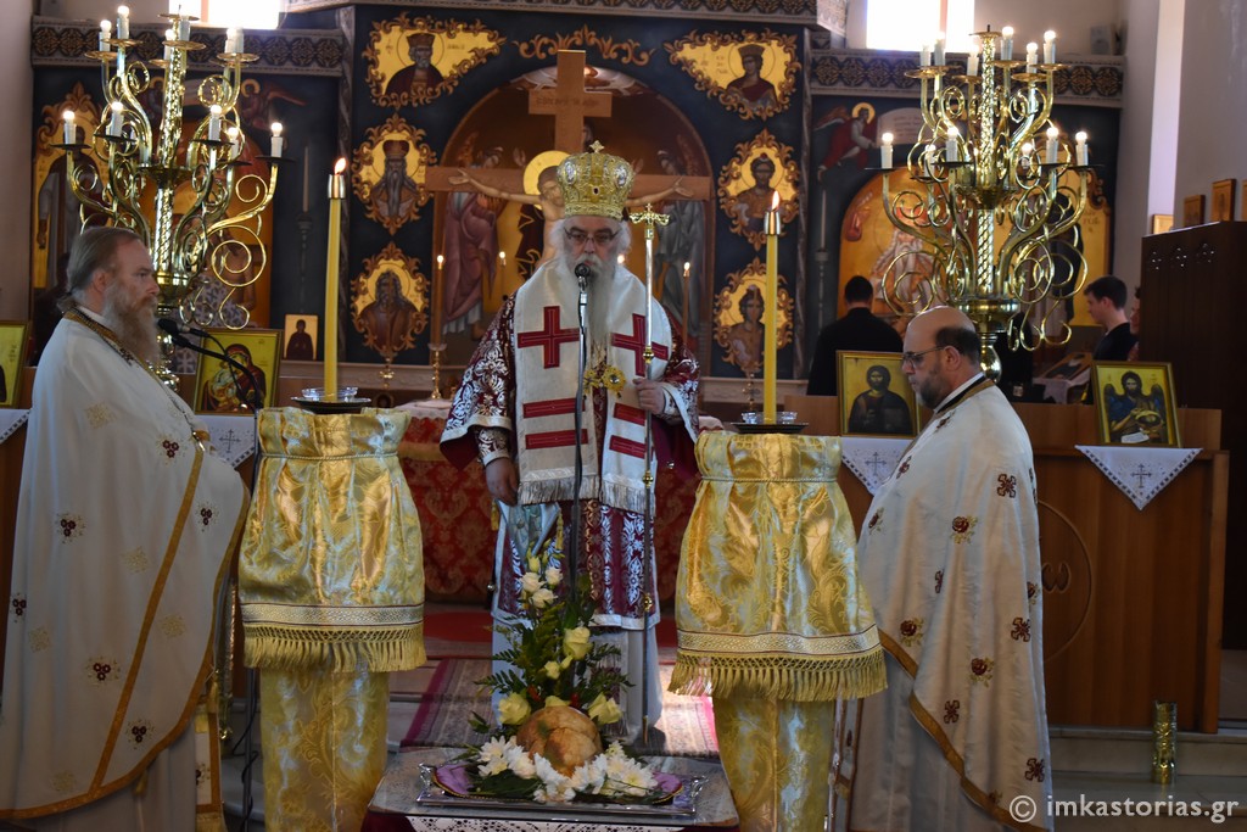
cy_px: 416
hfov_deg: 29.9
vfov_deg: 20.2
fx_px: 2338
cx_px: 624
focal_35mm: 68
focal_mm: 45
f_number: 5
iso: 1100
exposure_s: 1/60
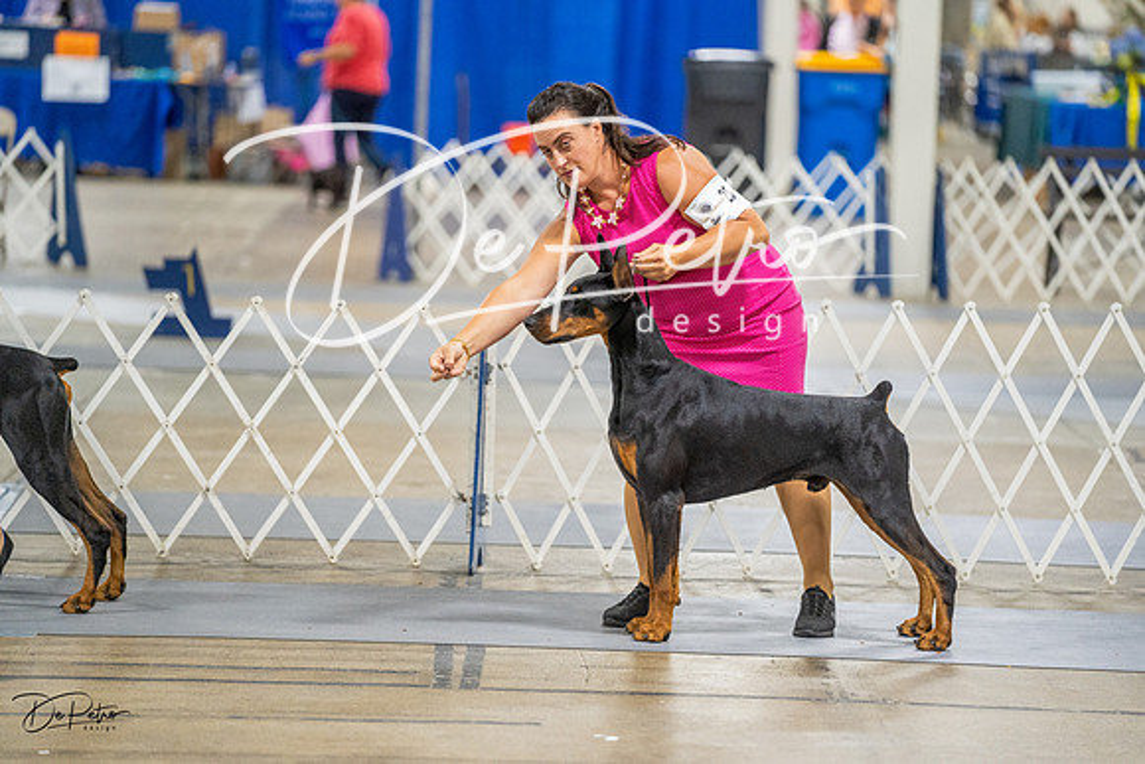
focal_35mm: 167
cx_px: 572
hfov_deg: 12.3
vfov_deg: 8.2
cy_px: 382
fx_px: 5313
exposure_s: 1/200
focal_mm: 167
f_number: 2.8
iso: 3200
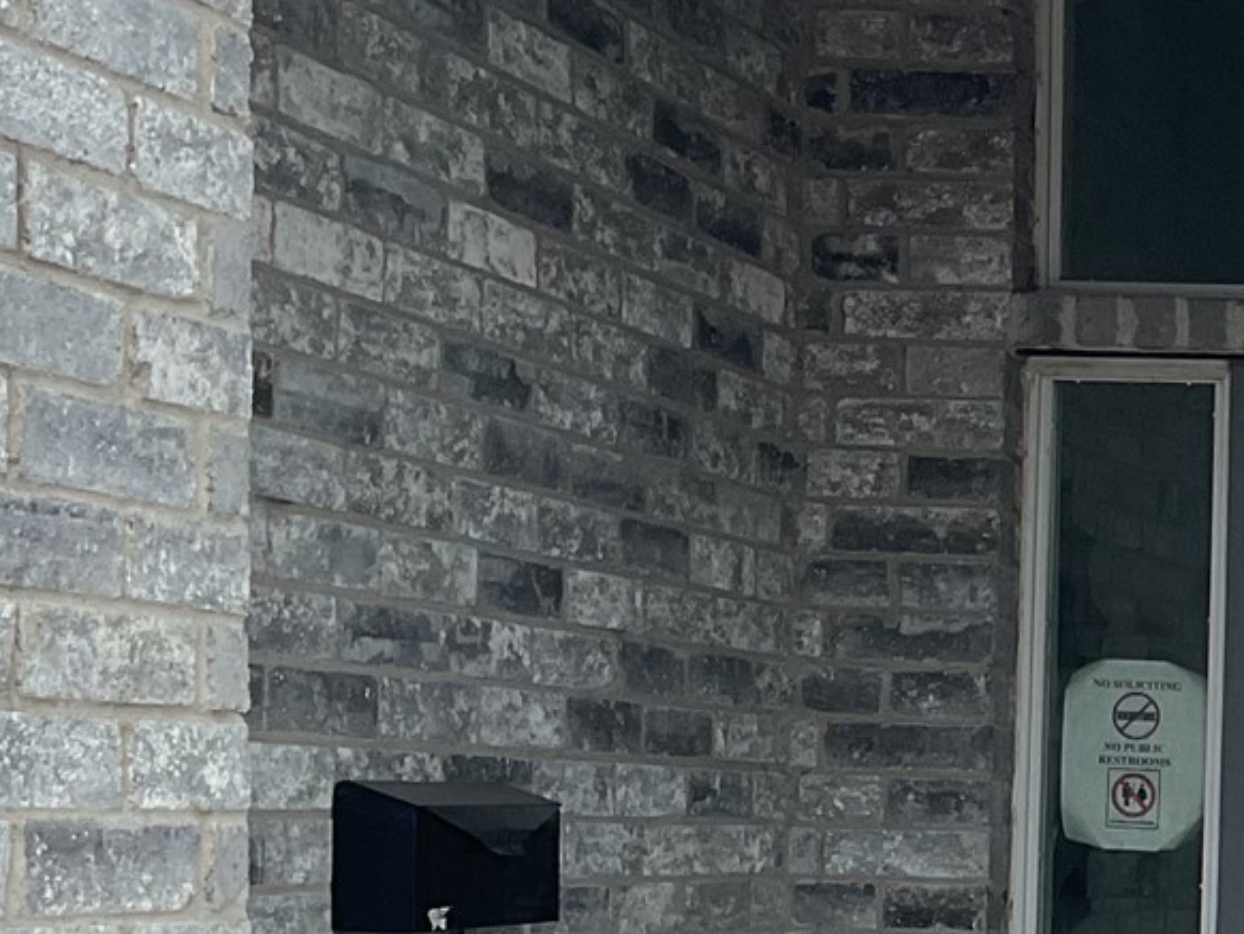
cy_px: 938
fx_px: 3667
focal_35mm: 102
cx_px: 1695
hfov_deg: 17.8
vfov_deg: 14.3
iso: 16
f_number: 1.8
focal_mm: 3
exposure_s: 1/551
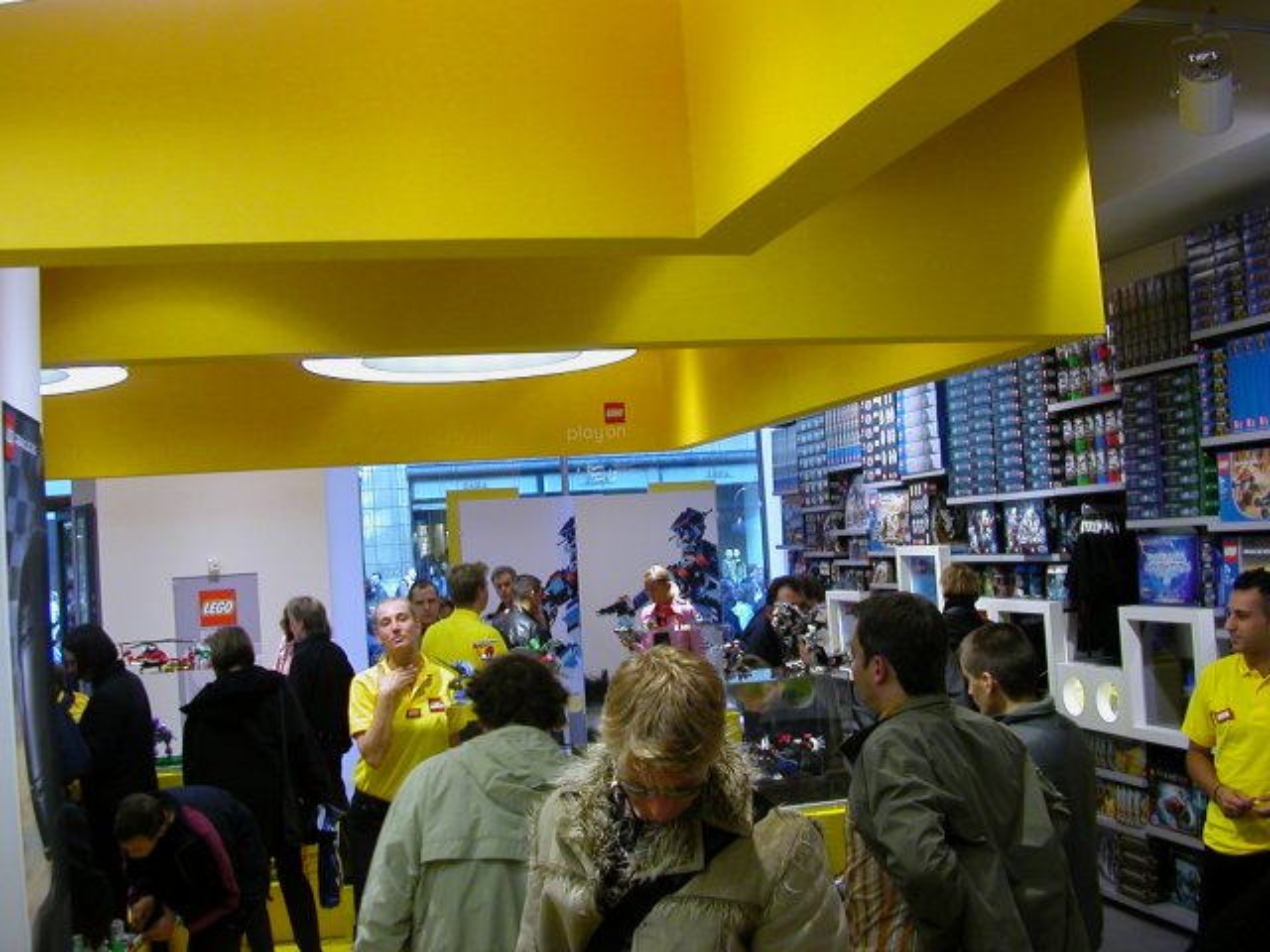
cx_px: 635
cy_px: 476
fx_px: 1357
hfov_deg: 50.1
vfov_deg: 38.7
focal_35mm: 37
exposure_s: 1/69.1
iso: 100
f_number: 2.7
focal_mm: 5.6
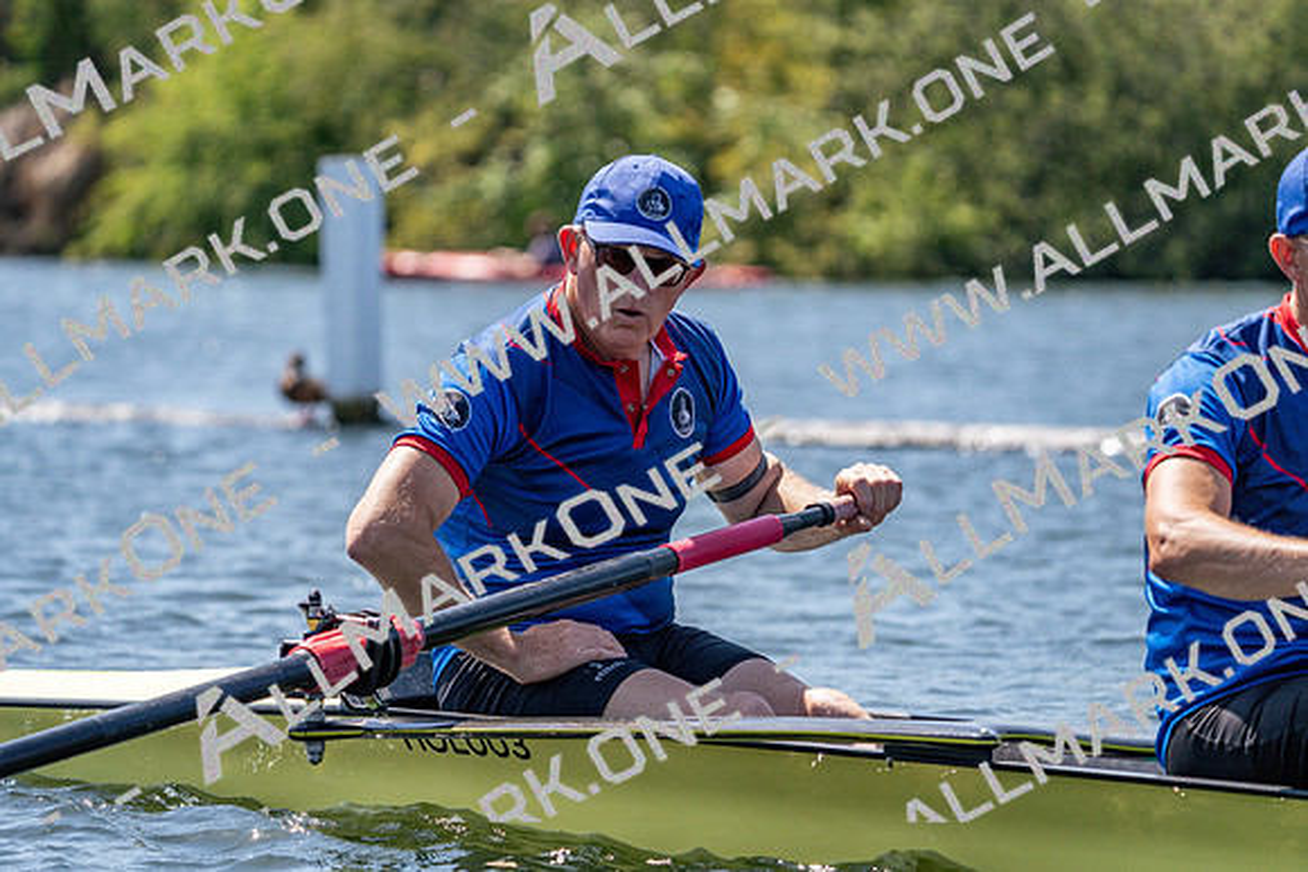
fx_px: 9012
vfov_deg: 5.5
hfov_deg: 8.3
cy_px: 436
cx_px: 654
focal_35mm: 248
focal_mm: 248
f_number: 5.6
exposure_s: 1/2000
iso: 400
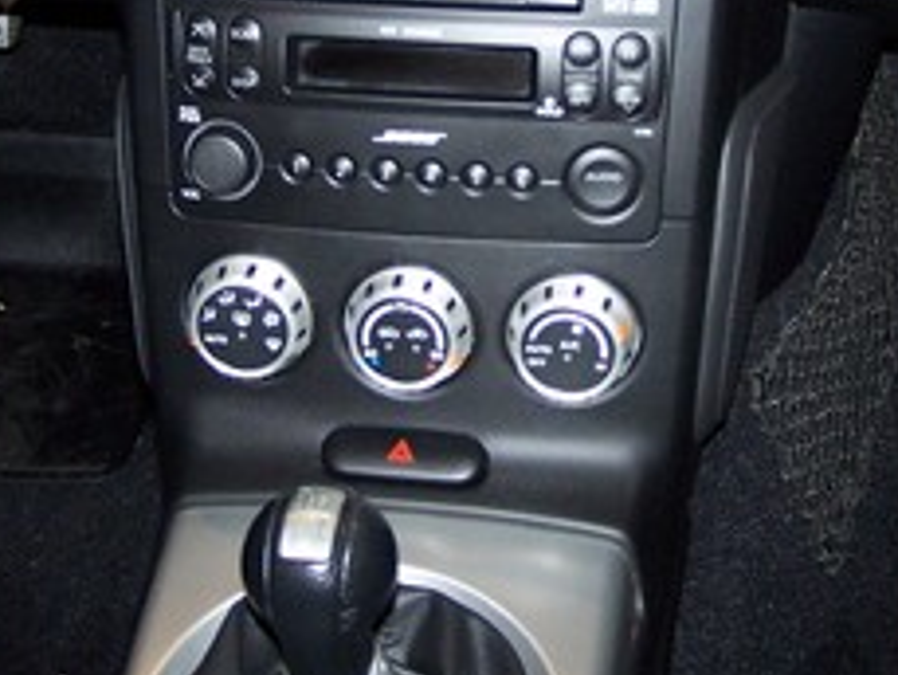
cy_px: 120
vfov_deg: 17.6
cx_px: 549
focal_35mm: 83
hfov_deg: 23.5
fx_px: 2154
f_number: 2.8
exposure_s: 1/60
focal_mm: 6.3
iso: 140
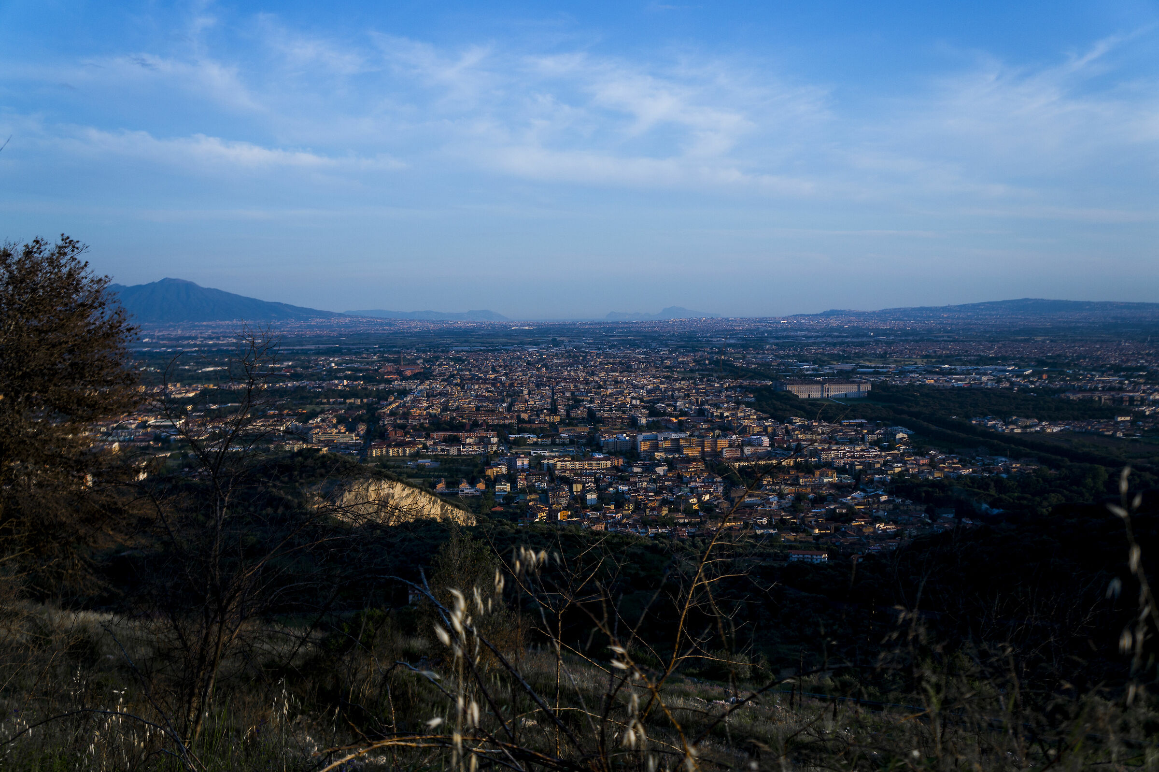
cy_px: 386
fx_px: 1207
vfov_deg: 35.5
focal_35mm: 38
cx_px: 580
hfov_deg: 51.3
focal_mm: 25
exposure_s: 1/800
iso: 100
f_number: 4
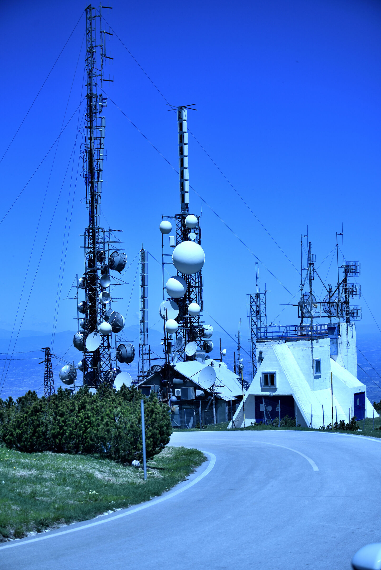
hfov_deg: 19.5
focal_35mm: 70
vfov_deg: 28.8
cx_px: 190
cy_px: 285
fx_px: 1110
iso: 100
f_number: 4.5
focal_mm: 70
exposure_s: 1/800
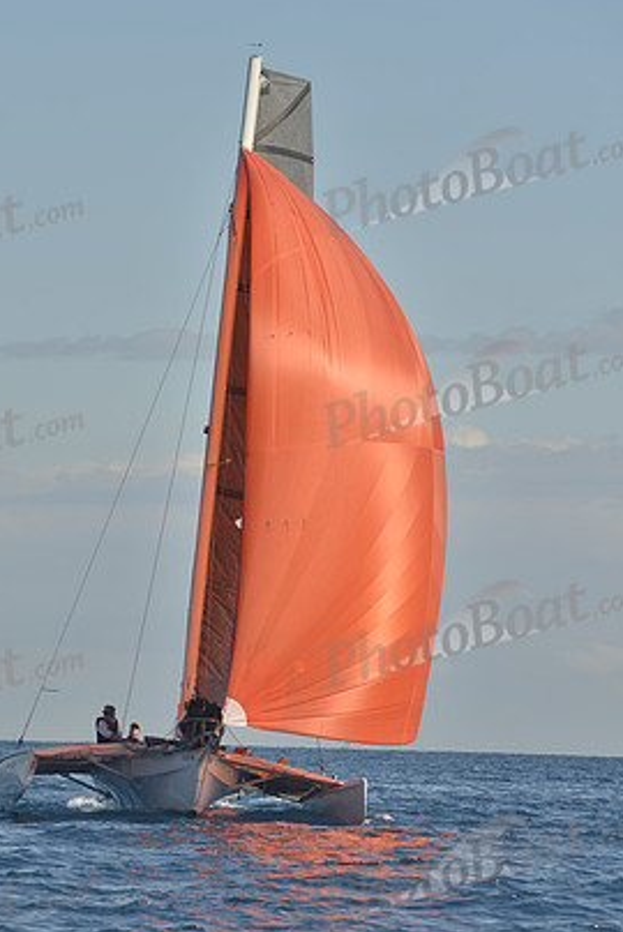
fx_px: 5390
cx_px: 204
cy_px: 542
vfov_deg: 9.9
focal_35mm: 208
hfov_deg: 6.6
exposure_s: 1/640
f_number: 8
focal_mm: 145
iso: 200
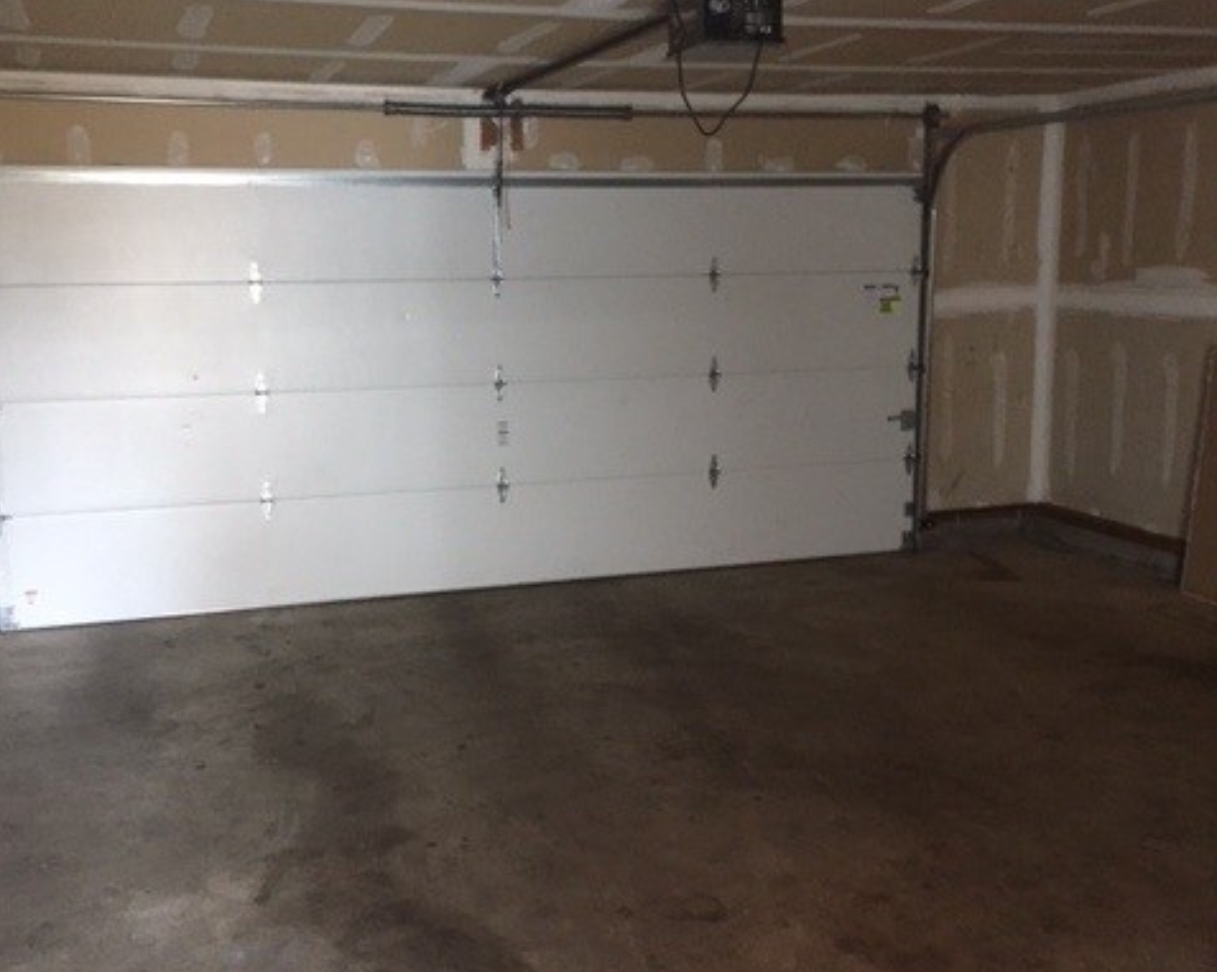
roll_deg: +0.4
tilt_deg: -7.8
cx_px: 607
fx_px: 1368
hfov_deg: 48.0
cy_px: 487
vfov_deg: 39.1
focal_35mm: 38
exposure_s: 1/17
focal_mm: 4.15
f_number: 2.2
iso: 250
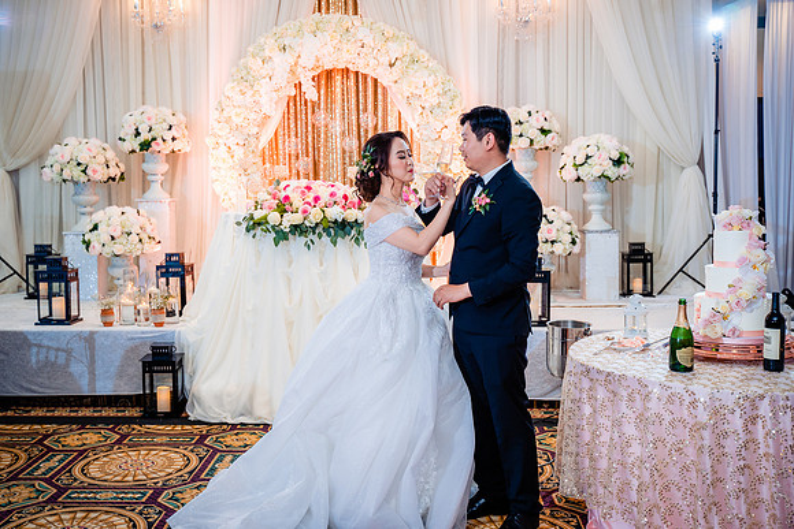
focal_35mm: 41
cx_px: 397
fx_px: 904
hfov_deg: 47.4
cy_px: 264
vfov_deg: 32.6
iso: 800
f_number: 3.5
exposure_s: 1/160
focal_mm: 41
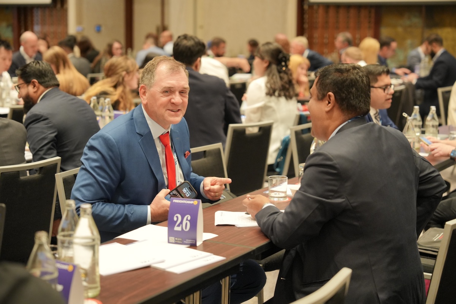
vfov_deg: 19.5
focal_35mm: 70
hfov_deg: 28.8
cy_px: 152
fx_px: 887
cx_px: 228
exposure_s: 1/125
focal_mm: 70
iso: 2500
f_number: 2.8
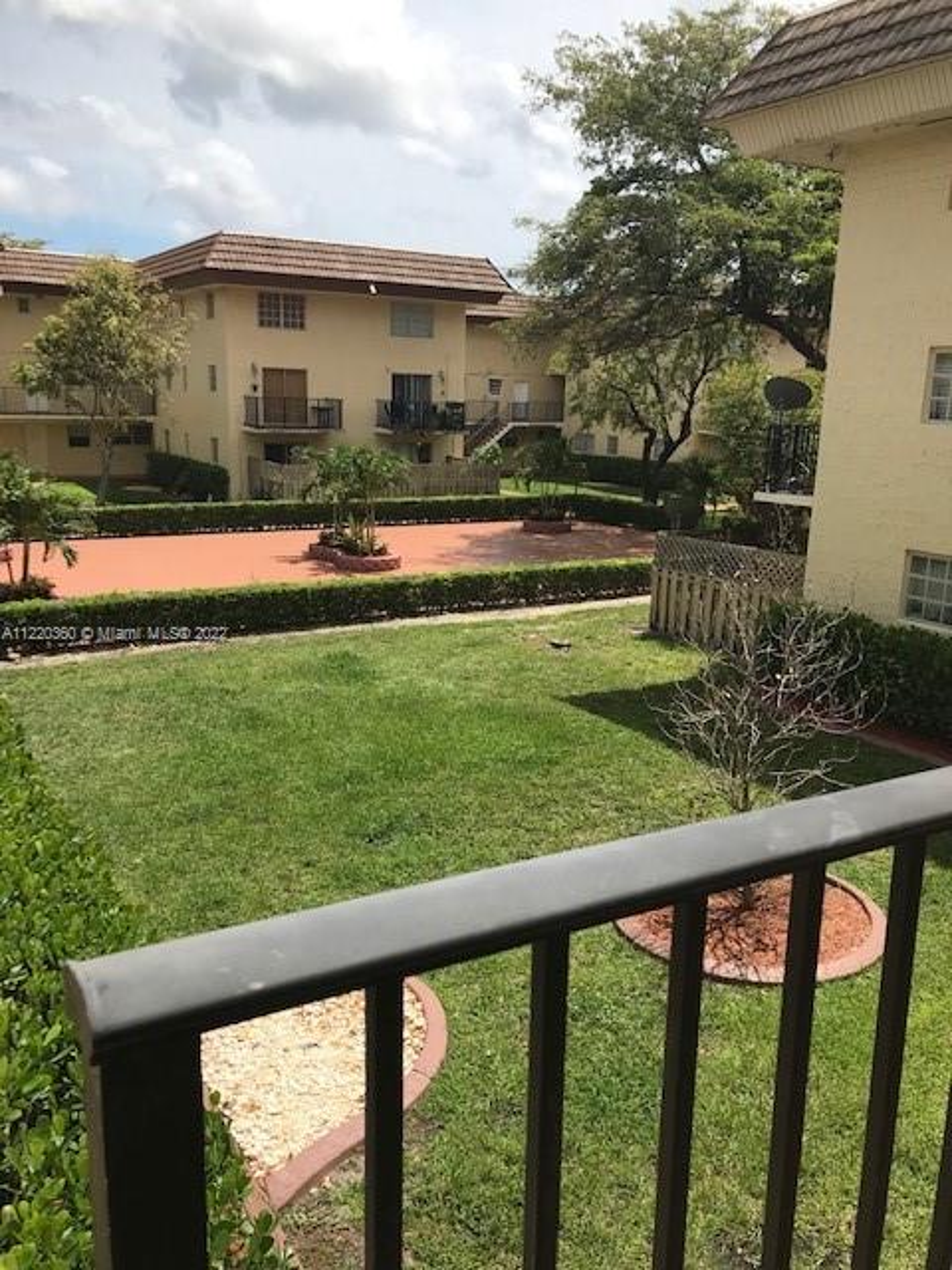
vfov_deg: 63.4
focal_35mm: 28
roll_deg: -1.0
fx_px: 1027
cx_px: 476
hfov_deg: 49.7
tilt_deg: -11.2
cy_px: 635
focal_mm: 3.99
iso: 20
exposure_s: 1/2519
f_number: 1.8
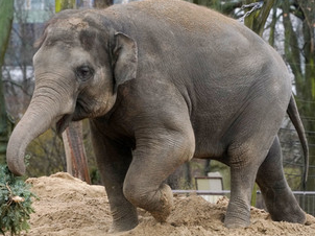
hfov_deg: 6.9
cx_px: 150
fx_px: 2610
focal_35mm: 287
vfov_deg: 5.2
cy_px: 101
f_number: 6.3
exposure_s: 1/640
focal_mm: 200
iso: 3200
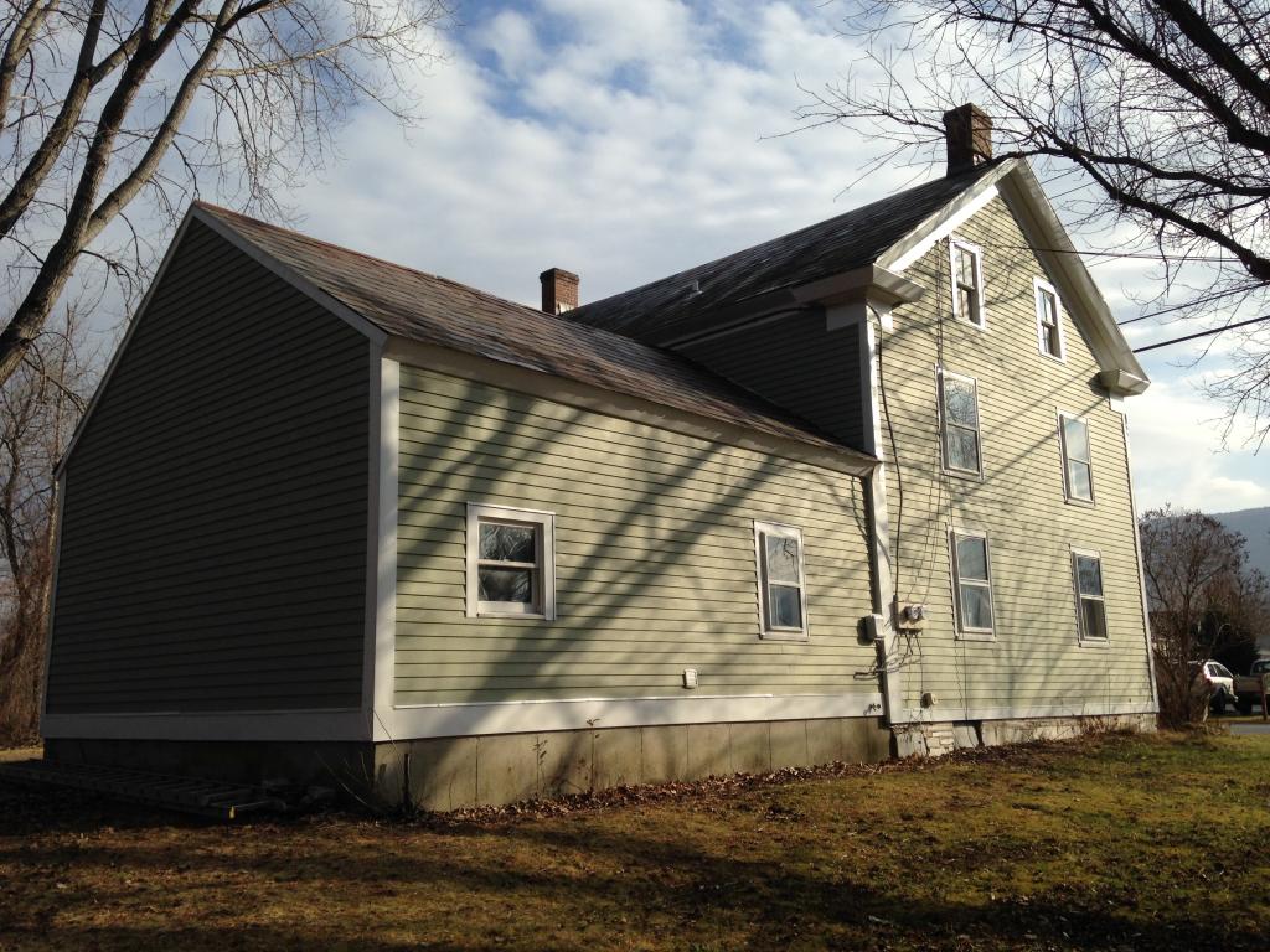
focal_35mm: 33
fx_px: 1211
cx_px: 635
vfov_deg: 42.9
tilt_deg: +10.8
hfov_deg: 55.4
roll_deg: -0.5
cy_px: 476
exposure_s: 1/1808
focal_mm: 4.12
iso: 50
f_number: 2.4
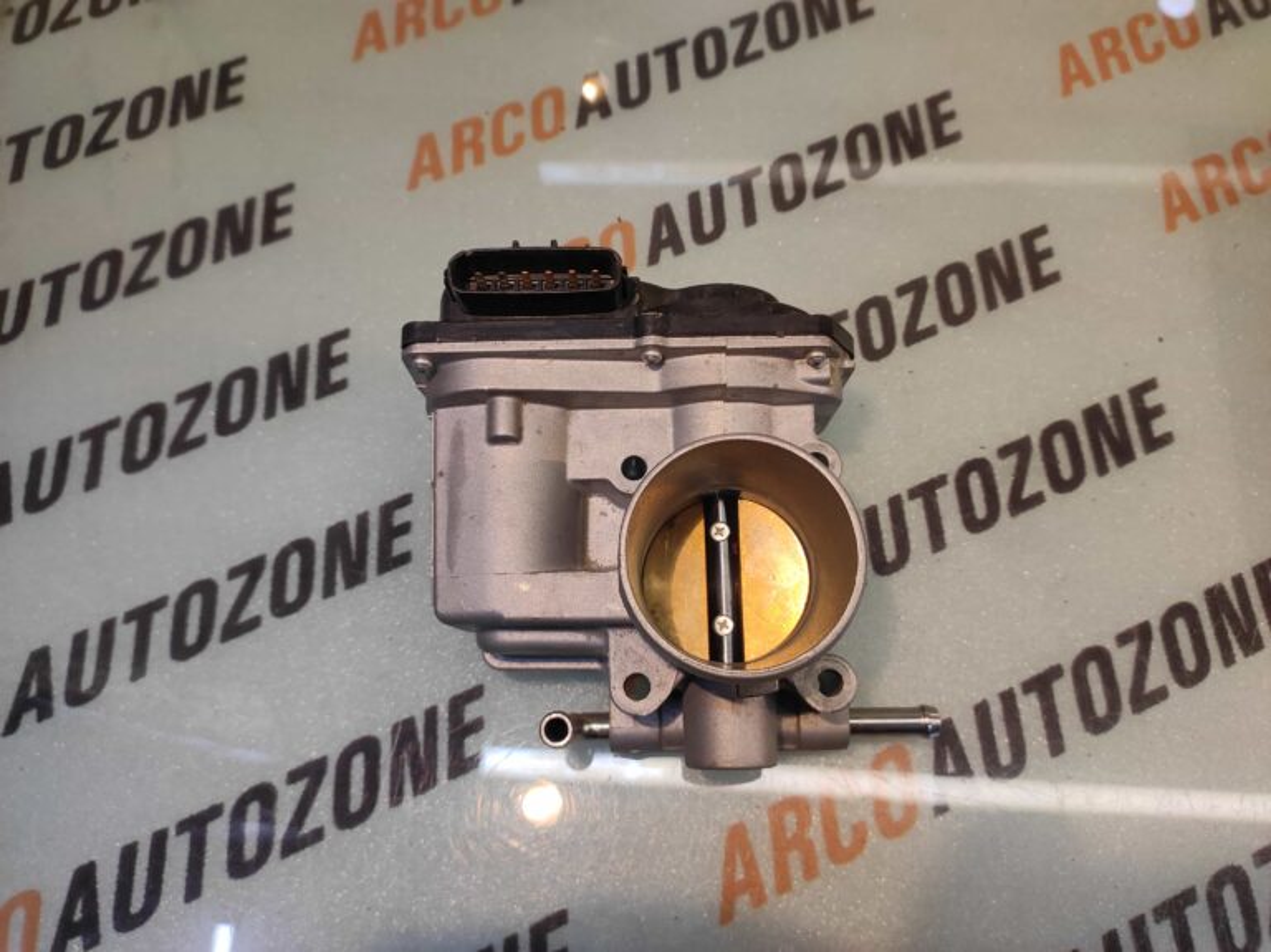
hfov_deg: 91.1
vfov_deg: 74.7
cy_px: 476
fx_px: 624
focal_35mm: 17
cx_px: 636
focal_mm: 4.74
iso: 109
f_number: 1.79
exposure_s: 1/50
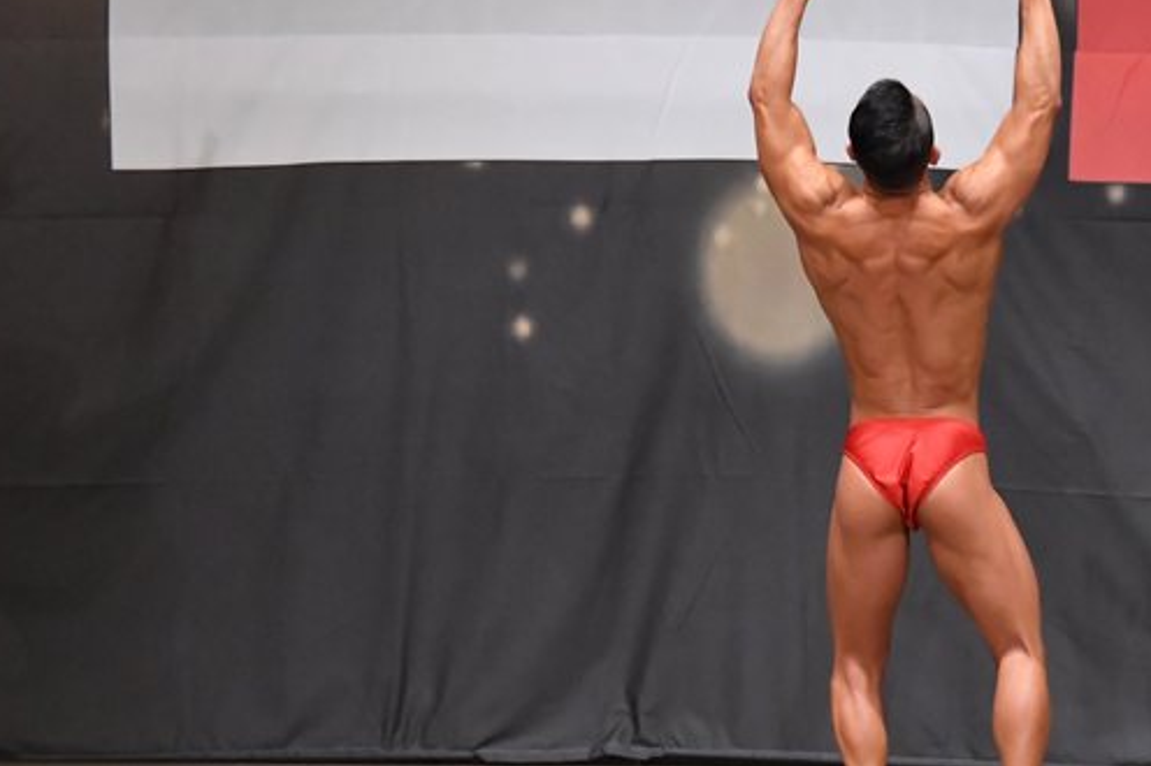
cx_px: 760
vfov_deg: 4.8
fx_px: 9138
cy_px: 364
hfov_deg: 7.2
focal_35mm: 286
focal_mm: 122
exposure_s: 1/400
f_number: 5.6
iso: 6400
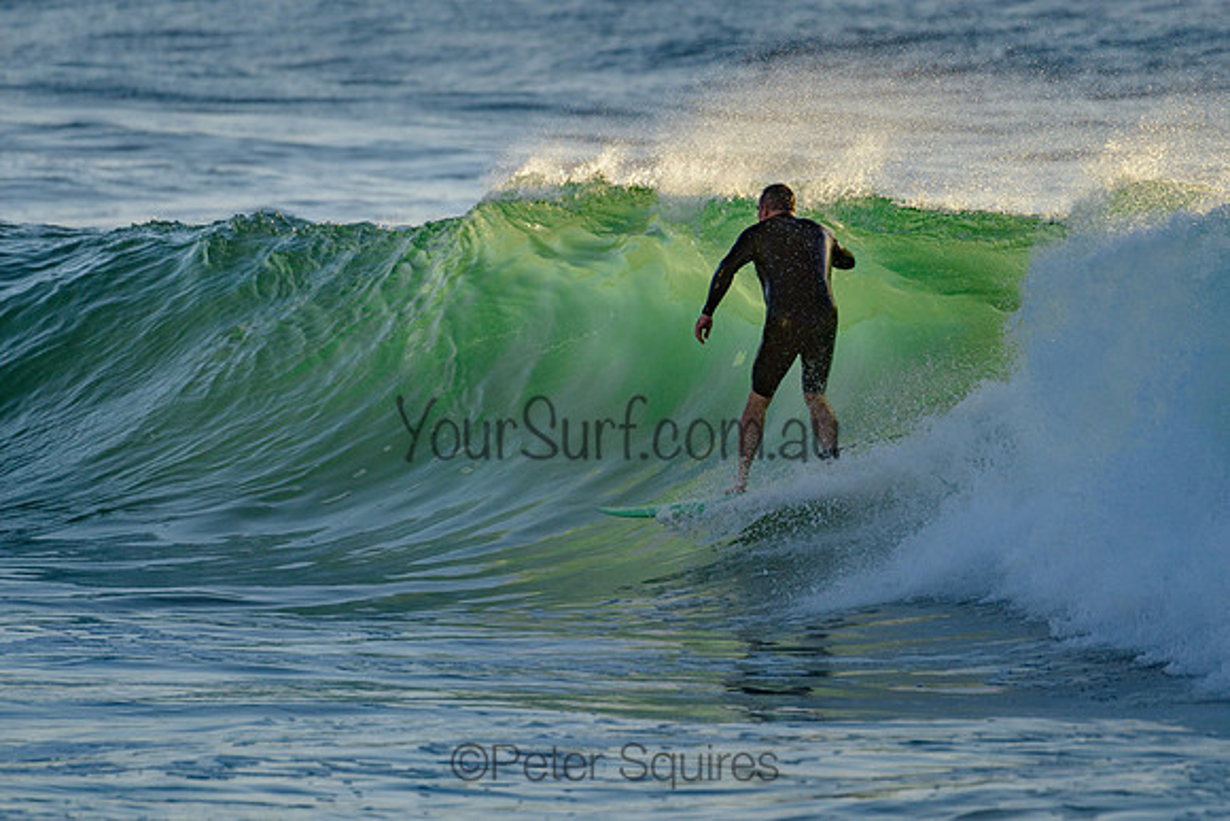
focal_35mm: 613
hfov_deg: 3.4
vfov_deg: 2.2
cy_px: 413
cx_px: 698
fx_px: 20940
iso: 400
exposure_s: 1/2000
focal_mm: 500
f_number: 5.6
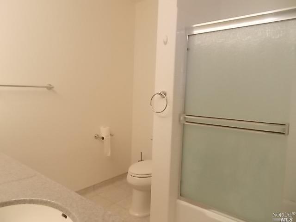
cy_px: 111
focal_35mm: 26
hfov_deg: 67.3
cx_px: 148
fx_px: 222
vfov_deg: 53.1
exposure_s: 1/25
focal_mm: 4.6
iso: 200
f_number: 3.2
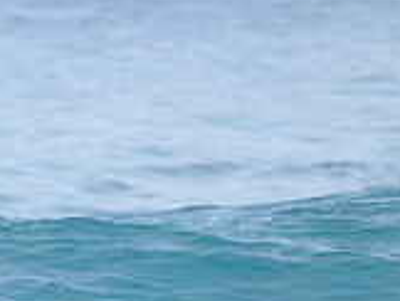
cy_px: 260
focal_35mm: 2753
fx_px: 31859
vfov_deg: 0.5
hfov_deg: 0.7
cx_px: -296
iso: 2800
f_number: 6.3
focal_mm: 800
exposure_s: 1/1250
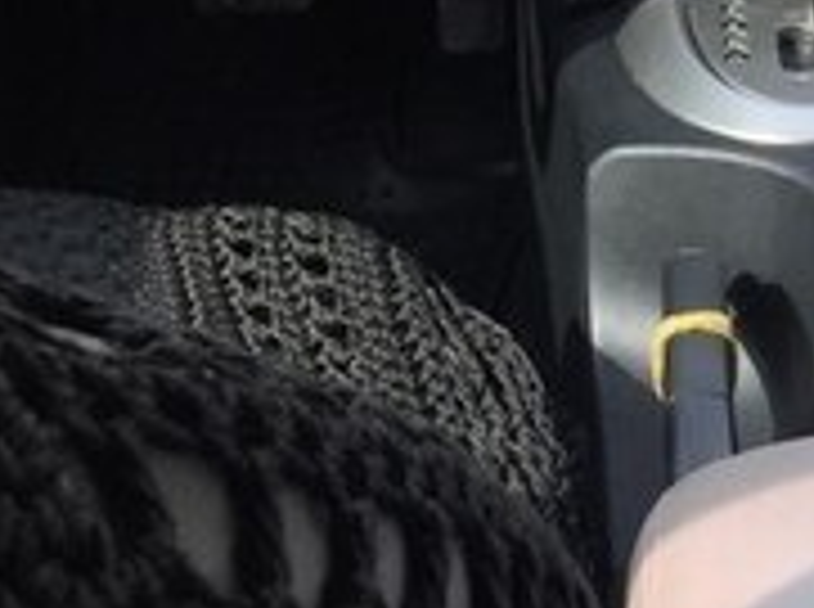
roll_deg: -1.8
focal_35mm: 106
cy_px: -453
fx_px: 2488
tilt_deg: -19.2
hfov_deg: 18.3
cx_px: 720
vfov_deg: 12.8
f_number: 2.2
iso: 32
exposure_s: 1/425
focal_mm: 4.15
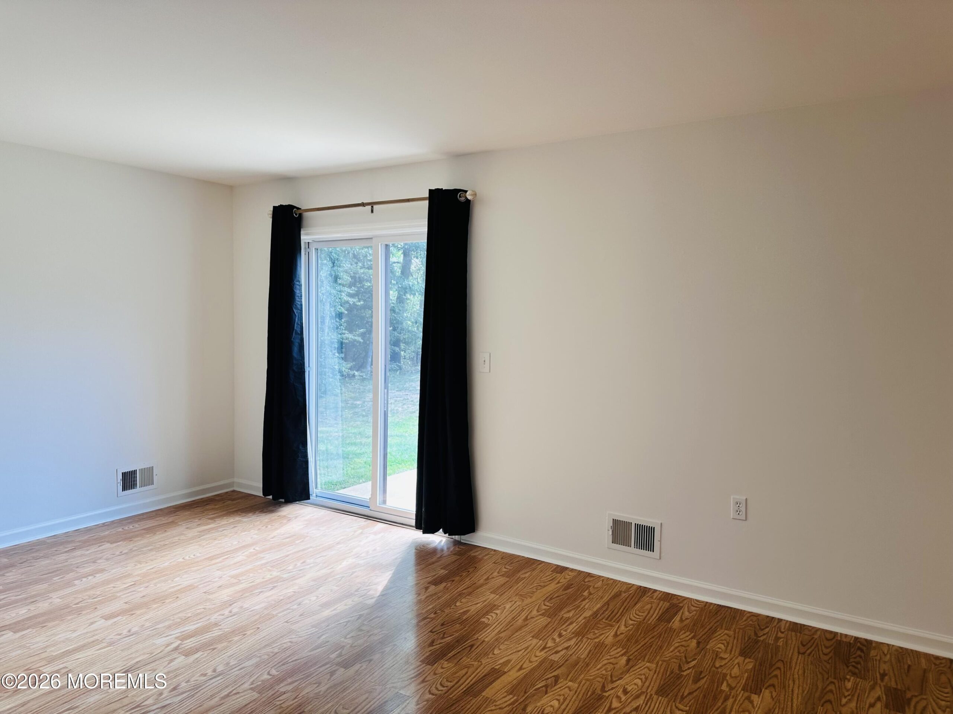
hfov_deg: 71.6
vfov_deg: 56.8
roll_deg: -1.2
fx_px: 661
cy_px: 357
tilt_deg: -2.8
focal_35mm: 24
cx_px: 476
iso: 64
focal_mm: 6.86
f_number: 1.78
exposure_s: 1/120
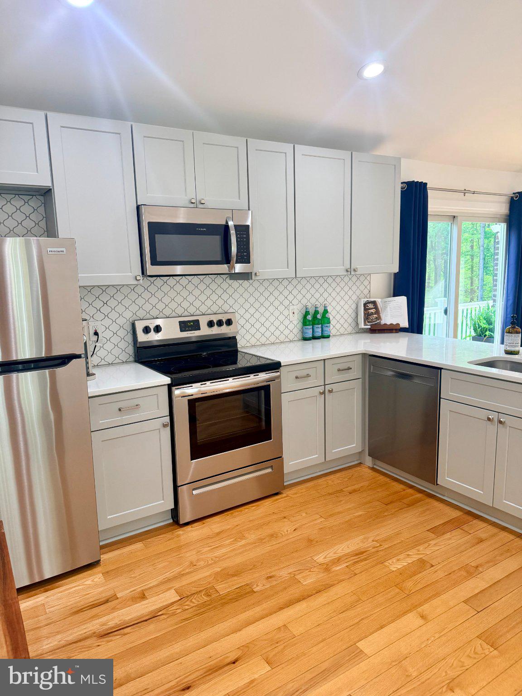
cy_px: 348
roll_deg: +1.2
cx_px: 261
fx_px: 483
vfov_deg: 71.6
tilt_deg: -10.3
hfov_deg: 56.8
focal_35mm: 24
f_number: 1.78
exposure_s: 1/120
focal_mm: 6.76
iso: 200
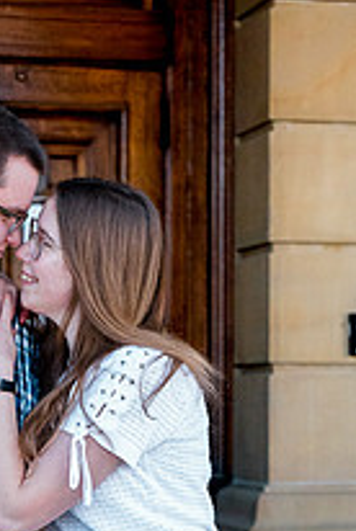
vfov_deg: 18.5
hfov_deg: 12.4
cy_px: 467
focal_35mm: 109
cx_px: -8
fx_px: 1611
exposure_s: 1/8000
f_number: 3.5
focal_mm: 50
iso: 6400
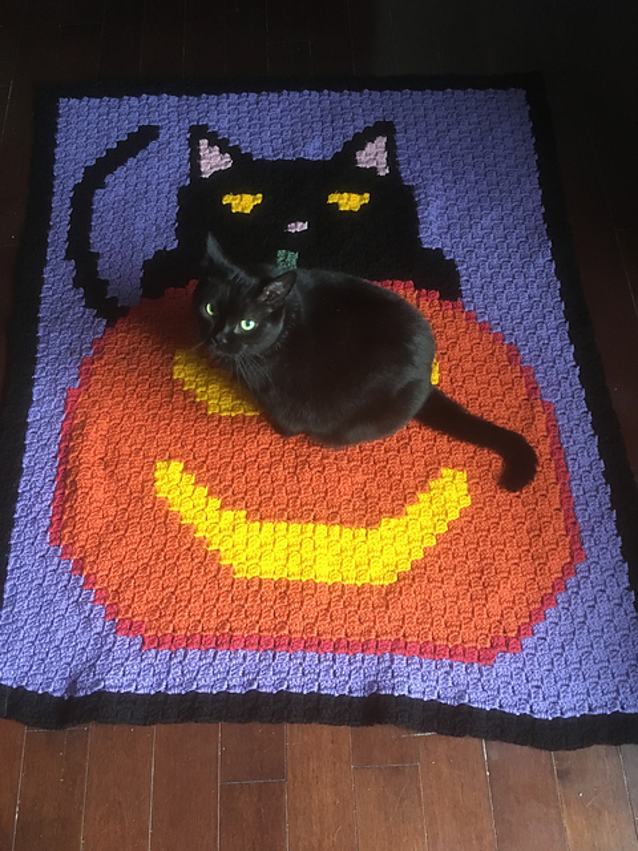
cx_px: 319
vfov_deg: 61.7
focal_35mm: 29
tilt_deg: -63.8
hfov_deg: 48.2
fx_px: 713
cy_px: 426
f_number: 2.2
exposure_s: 1/30
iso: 200
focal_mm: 4.15
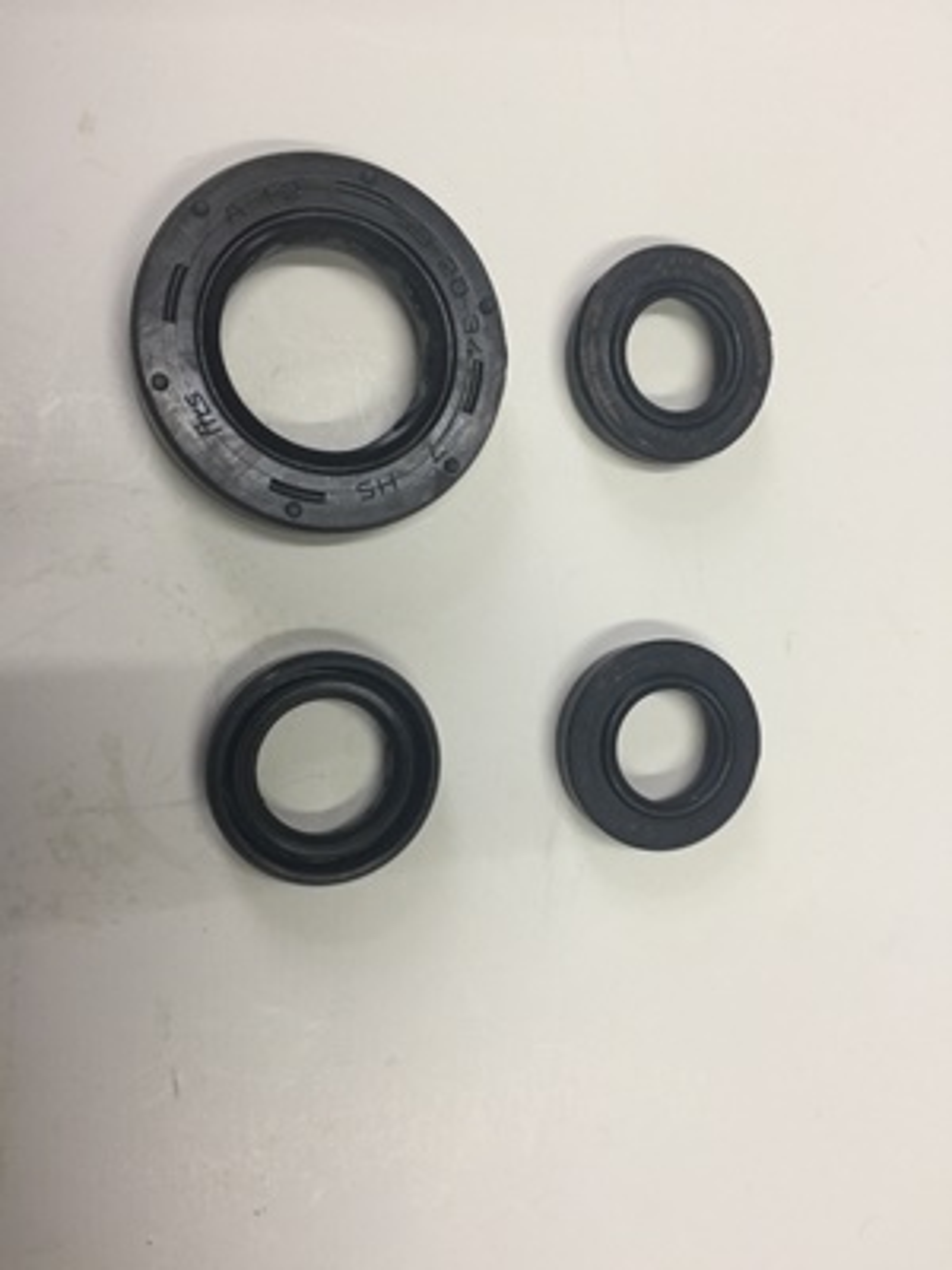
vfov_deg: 61.7
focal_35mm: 29
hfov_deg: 48.2
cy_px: 635
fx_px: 1063
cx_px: 476
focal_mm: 4.15
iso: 50
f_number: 2.2
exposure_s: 1/17
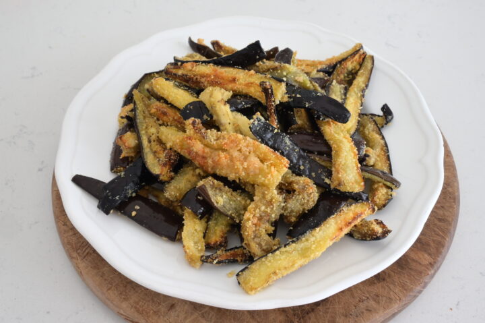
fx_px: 525
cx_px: 242
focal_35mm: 39
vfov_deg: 34.2
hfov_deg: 49.6
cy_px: 162
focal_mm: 26.5
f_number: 10
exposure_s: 1/5
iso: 200
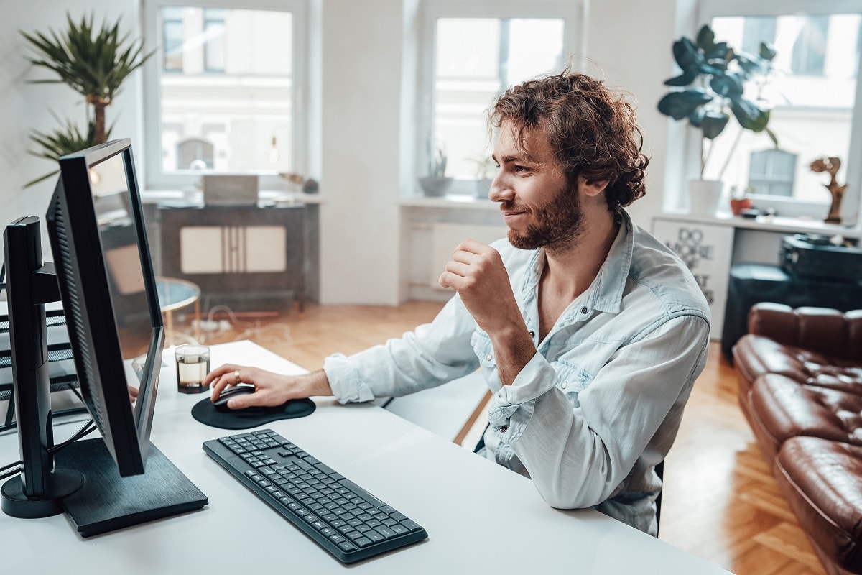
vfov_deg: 37.9
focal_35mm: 35
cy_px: 288
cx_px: 431
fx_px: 838
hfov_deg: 54.4
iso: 400
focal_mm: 35
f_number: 3.5
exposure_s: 1/100
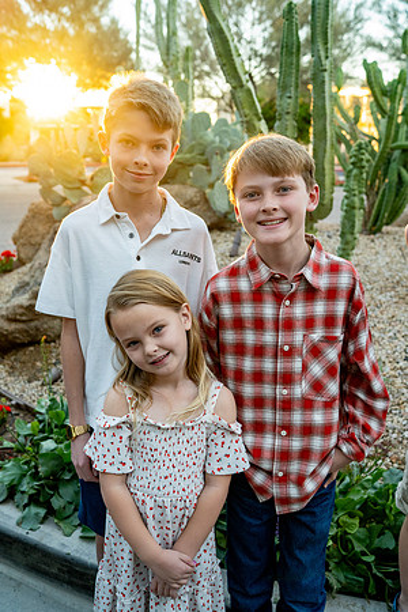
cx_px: 204
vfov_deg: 54.4
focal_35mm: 35
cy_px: 306
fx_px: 595
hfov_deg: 37.9
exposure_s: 1/640
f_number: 4
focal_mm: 35
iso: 3200
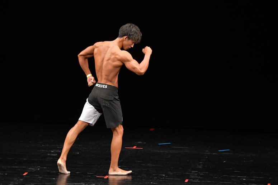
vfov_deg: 4.8
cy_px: 92
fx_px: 2200
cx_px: 139
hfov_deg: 7.2
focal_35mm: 285
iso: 3200
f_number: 5.6
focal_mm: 190
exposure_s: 1/400
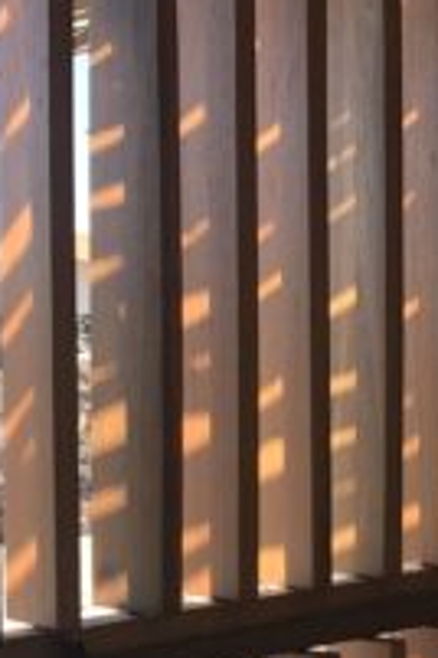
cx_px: 660
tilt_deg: -4.5
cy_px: 439
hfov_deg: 11.8
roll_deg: +0.7
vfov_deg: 18.4
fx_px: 2026
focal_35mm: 111
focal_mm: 3.99
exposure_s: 1/660
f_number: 1.8
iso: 20
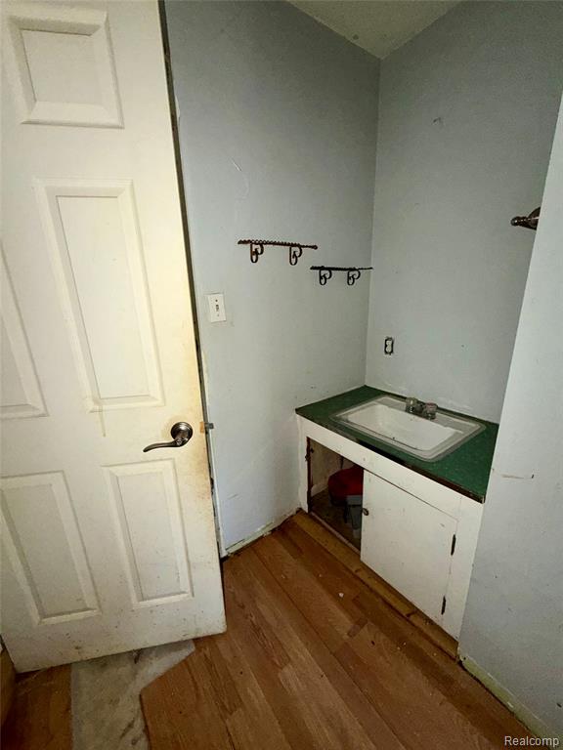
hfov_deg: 85.7
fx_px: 304
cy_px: 375
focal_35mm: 14
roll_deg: +1.8
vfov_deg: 102.1
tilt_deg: -16.5
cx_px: 282
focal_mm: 2.22
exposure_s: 1/51
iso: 160
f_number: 2.2
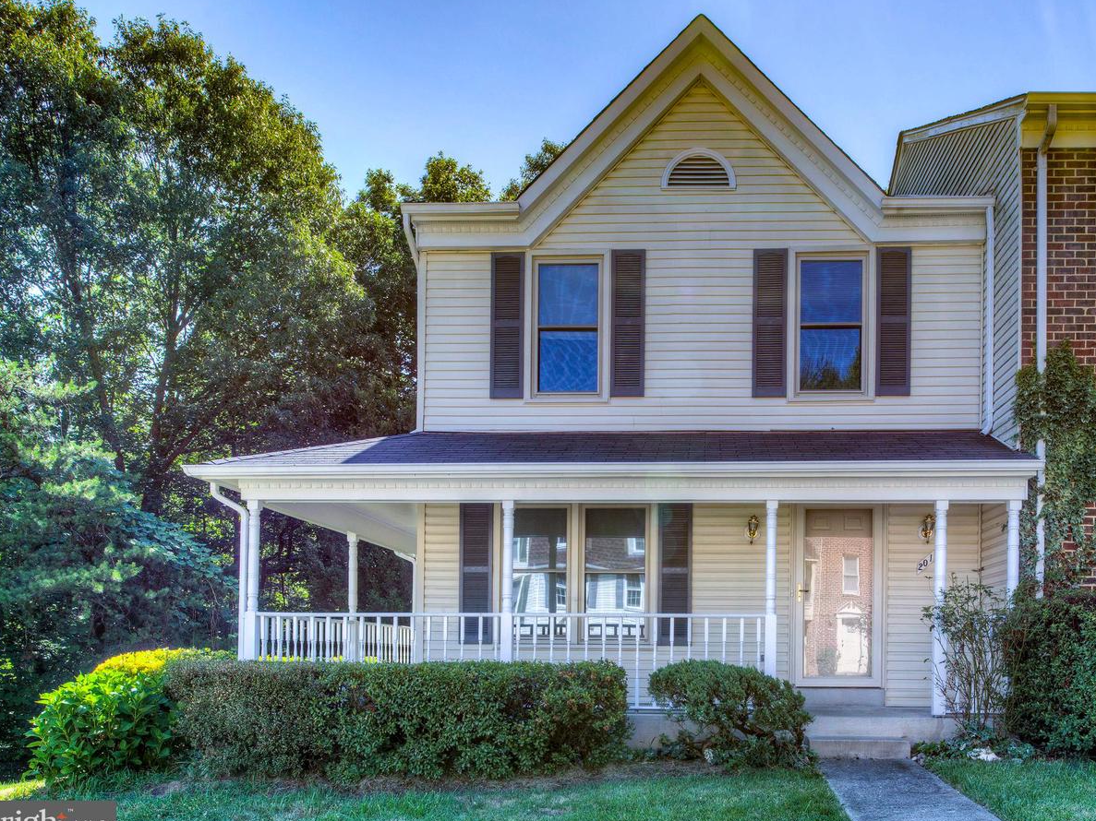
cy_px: 405
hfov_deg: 63.1
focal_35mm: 28
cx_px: 637
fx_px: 886
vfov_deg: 49.7
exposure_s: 1/400
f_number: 8
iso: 200
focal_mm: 24
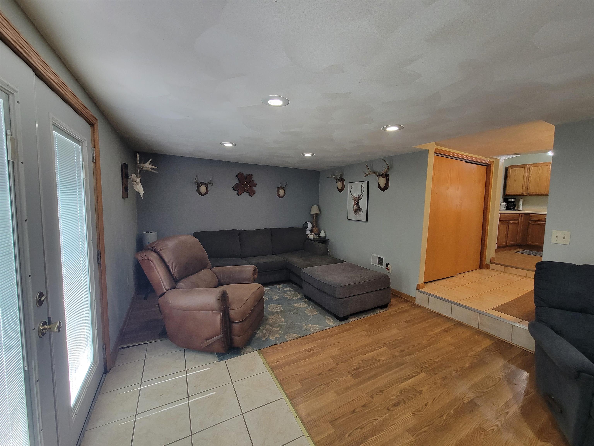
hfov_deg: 106.2
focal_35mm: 13
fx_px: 223
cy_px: 223
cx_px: 297
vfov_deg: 89.9
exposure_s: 1/60
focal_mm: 2.2
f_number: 2.2
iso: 200
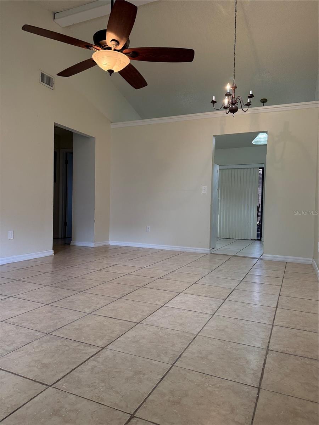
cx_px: 160
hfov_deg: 56.8
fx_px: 295
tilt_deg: -1.0
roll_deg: -1.6
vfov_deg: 71.6
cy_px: 212
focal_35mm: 24
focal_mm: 6.76
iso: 250
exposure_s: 1/120
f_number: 1.78
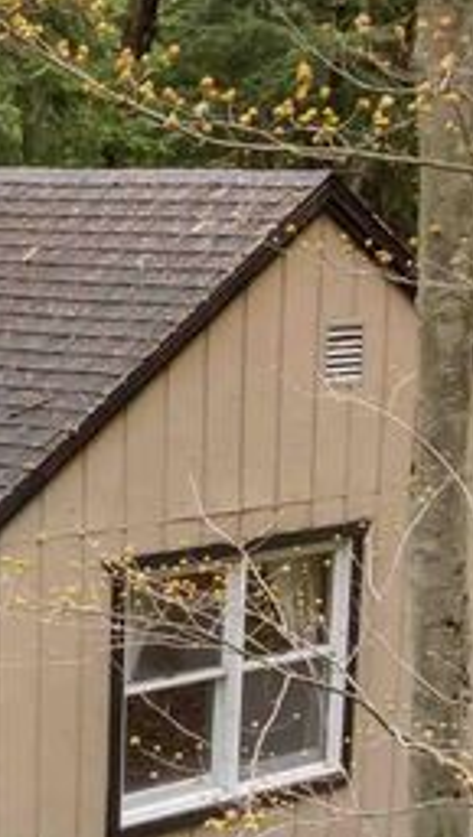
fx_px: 2314
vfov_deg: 20.1
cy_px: 754
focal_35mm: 104
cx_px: -186
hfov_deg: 11.3
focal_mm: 12.3
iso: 100
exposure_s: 1/80
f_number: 2.8
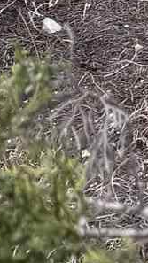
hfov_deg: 5.0
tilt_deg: -6.1
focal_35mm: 203
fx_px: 1417
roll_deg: -3.0
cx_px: 710
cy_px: -572
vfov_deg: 8.5
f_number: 1.78
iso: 80
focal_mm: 6.76
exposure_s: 1/299
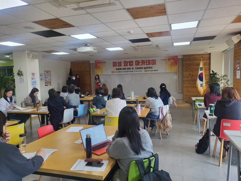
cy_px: 90
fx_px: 181
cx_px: 120
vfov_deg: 53.1
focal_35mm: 26
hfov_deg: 67.3
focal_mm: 4.25
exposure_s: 1/120
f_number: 1.8
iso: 50
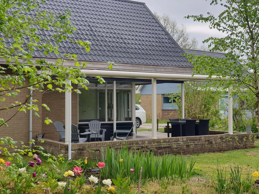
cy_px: 97
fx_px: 389
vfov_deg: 28.0
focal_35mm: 52
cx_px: 130
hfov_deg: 36.8
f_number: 2.4
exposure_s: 1/419
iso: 100
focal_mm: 6
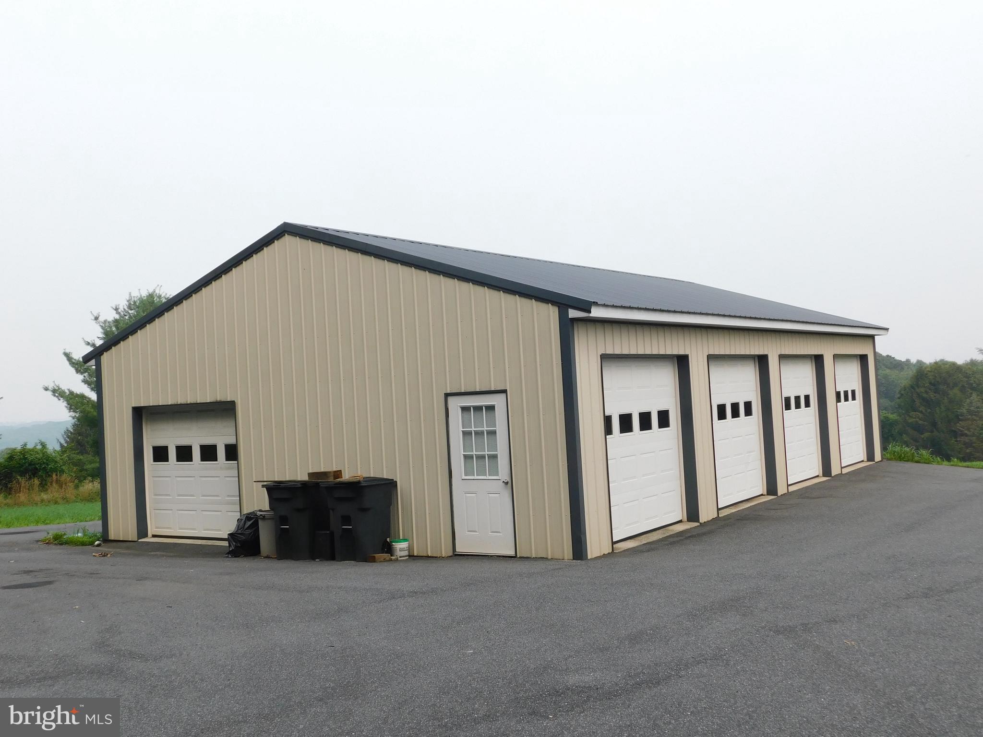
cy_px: 368
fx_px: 1022
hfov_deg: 51.4
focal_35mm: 36
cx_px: 492
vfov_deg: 39.7
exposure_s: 1/160
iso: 125
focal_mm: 6.3
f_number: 3.5
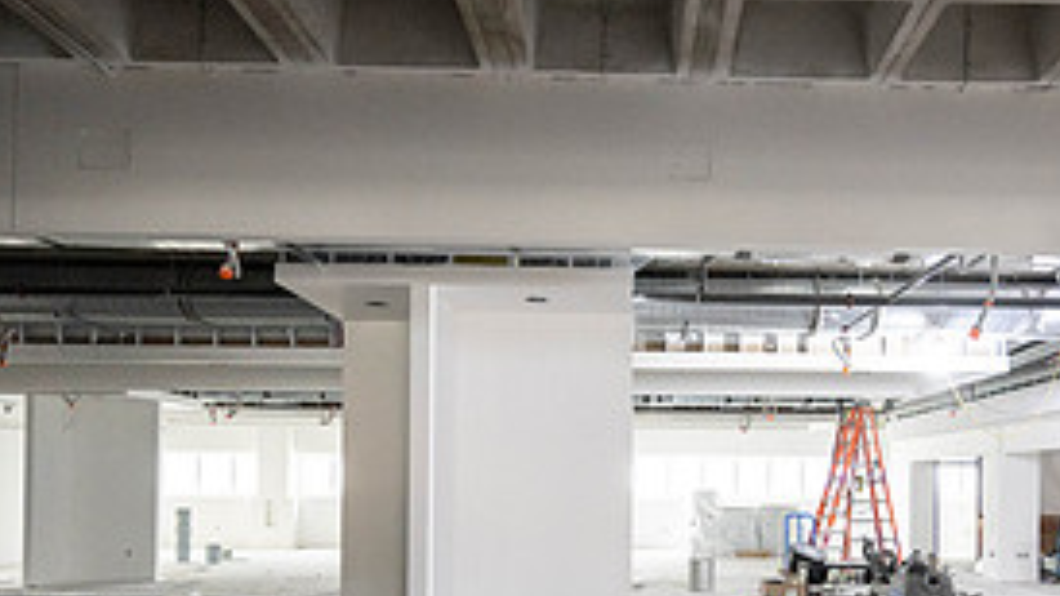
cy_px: 470
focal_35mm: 31
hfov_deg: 61.6
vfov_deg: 36.6
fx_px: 871
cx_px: 677
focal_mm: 14
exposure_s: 1/200
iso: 1250
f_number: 4
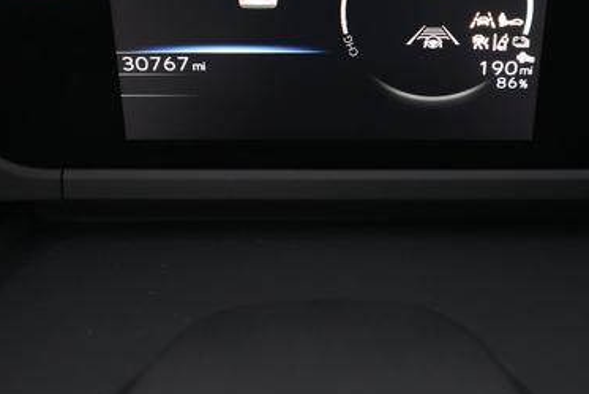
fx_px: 786
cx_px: 351
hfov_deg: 40.9
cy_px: 93
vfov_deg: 27.7
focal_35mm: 48
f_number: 2.8
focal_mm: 28
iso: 6400
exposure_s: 1/250
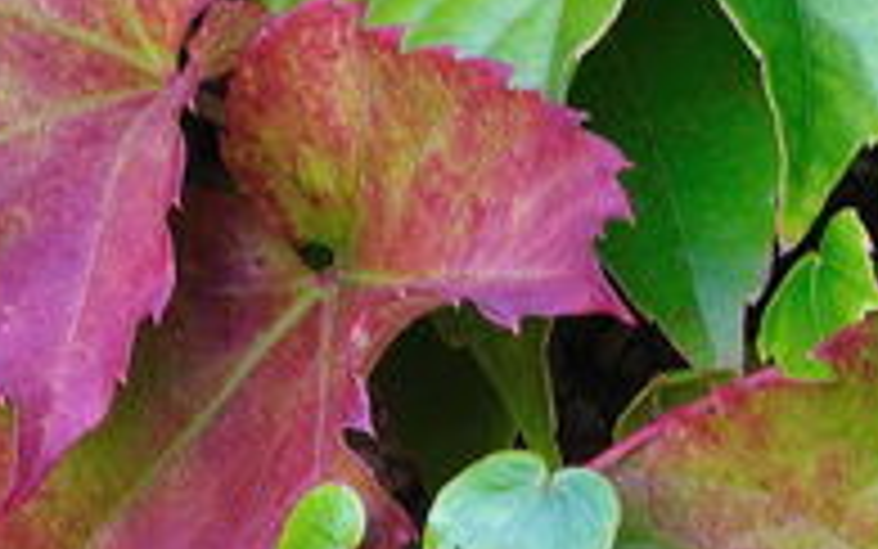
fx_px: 11824
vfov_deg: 2.7
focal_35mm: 494
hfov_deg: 4.2
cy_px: 140
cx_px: -54
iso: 400
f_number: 8
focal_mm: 70
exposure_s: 1/50
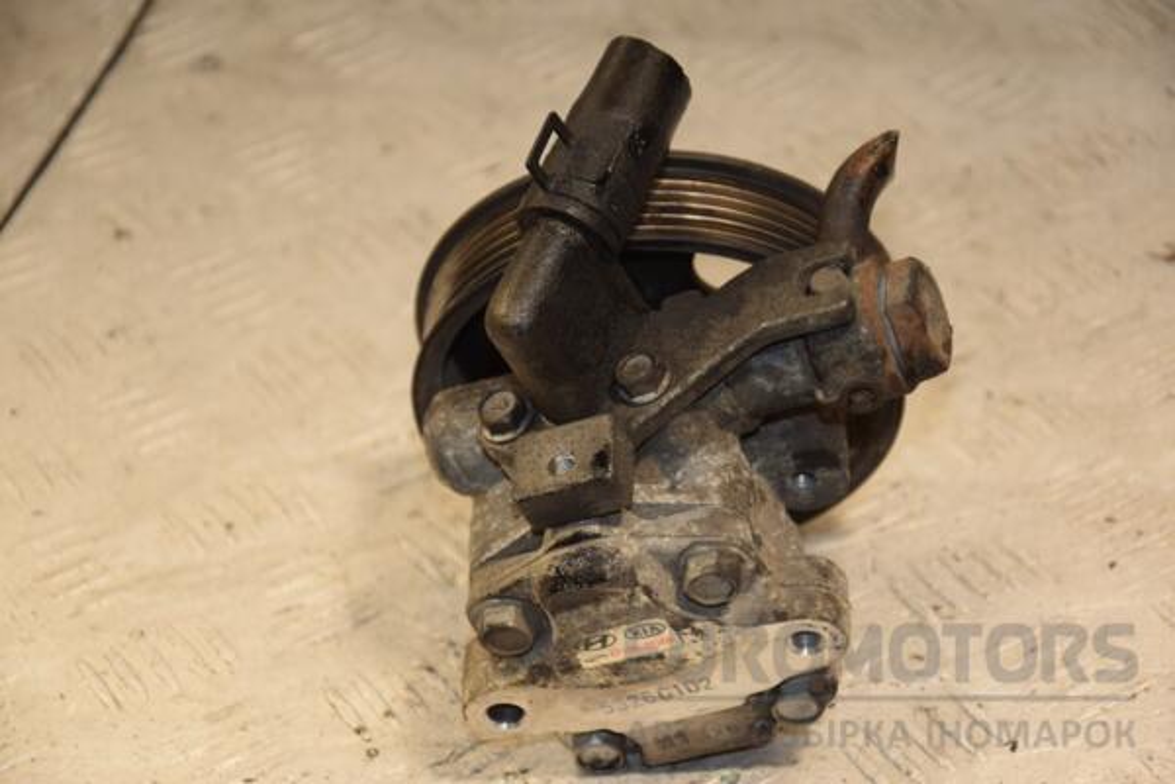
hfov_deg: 17.1
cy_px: 392
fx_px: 3916
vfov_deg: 11.4
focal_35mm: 120
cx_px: 588
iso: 800
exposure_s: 1/200
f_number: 5.3
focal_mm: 80
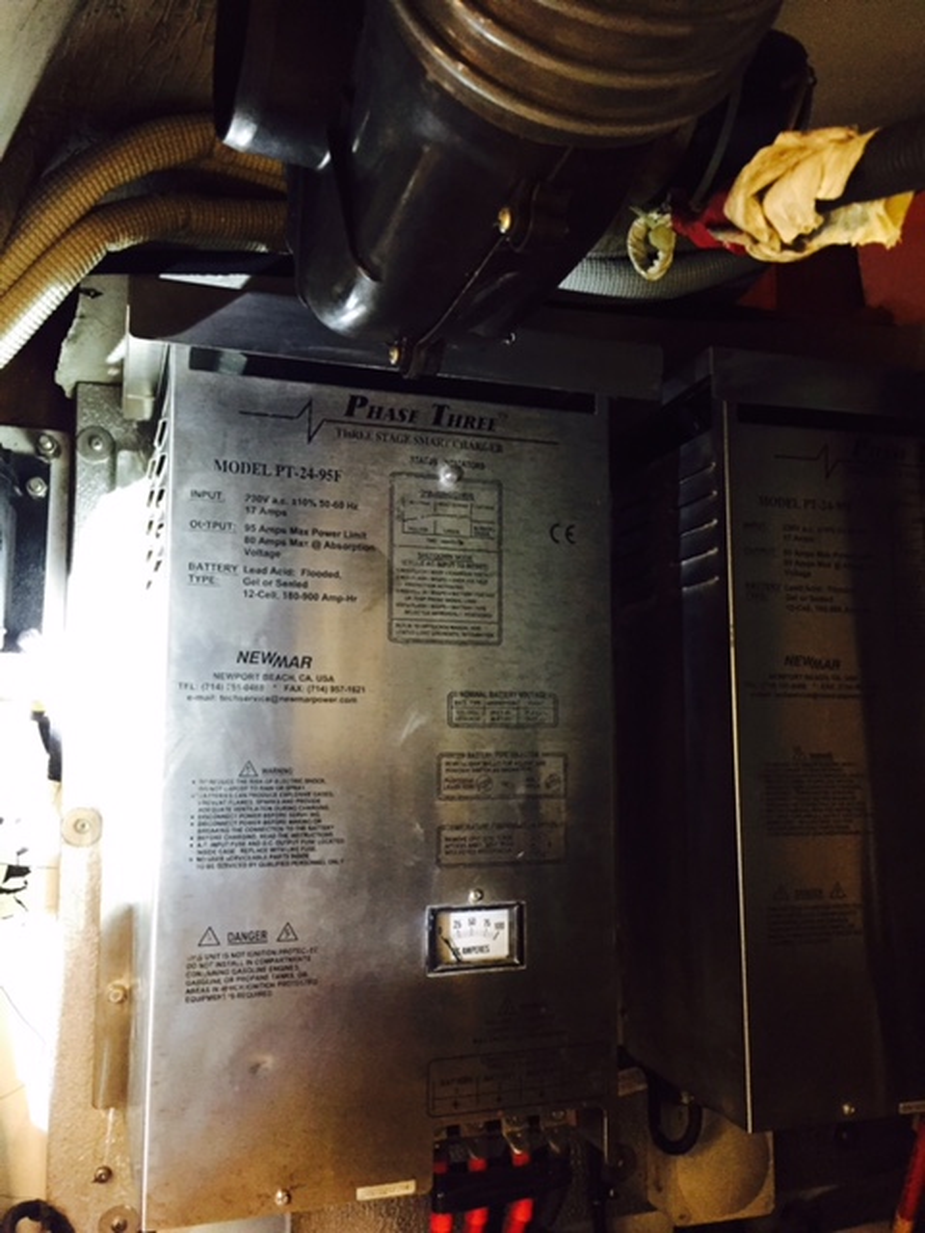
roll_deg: +0.6
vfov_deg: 61.7
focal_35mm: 29
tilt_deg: +5.2
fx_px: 1033
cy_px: 616
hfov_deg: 48.2
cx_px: 462
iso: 250
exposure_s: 1/15
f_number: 2.2
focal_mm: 4.15
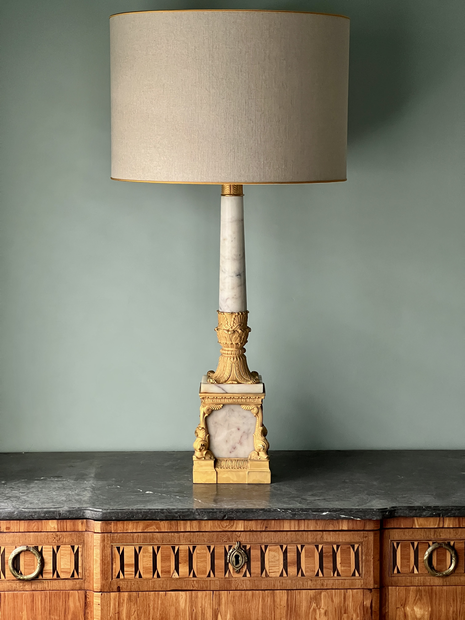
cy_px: 310
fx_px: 1379
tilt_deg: -6.6
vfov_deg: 25.3
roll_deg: +0.6
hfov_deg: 19.1
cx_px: 232
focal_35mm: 77
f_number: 2.8
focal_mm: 9
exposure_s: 1/60
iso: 640
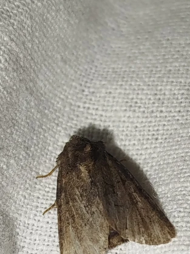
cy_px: 168
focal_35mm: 135
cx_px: 107
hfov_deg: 11.0
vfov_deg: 14.6
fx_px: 987
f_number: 1.7
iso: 64
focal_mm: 5.31
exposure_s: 1/50
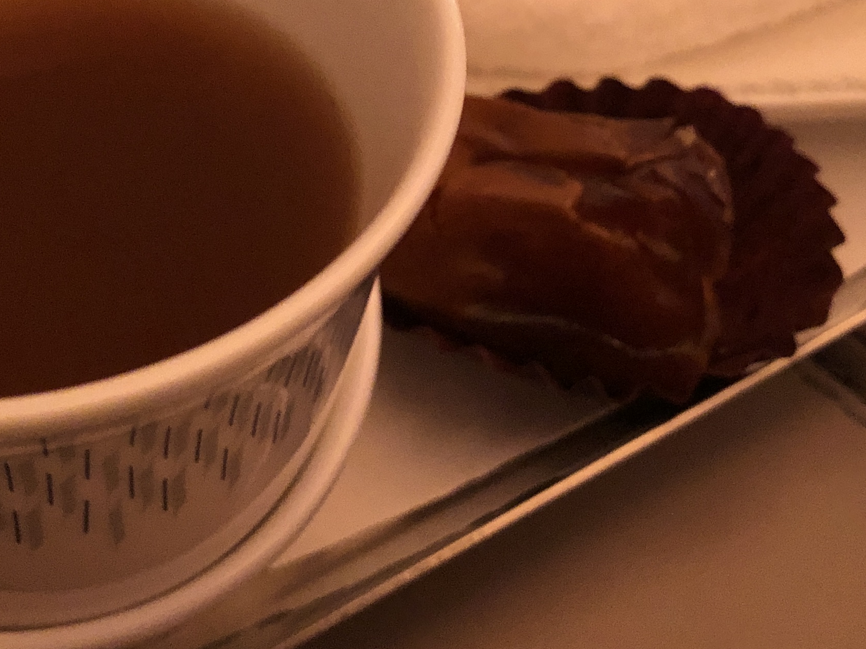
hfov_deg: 28.9
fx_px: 1676
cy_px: 85
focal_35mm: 67
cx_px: 380
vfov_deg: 21.5
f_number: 1.8
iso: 100
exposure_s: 1/7
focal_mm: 3.99
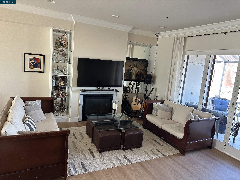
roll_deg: -5.4
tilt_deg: -8.4
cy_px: 90
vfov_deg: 56.8
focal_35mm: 24
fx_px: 166
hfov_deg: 71.6
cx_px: 120
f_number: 1.78
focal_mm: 6.86
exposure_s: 1/108
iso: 250
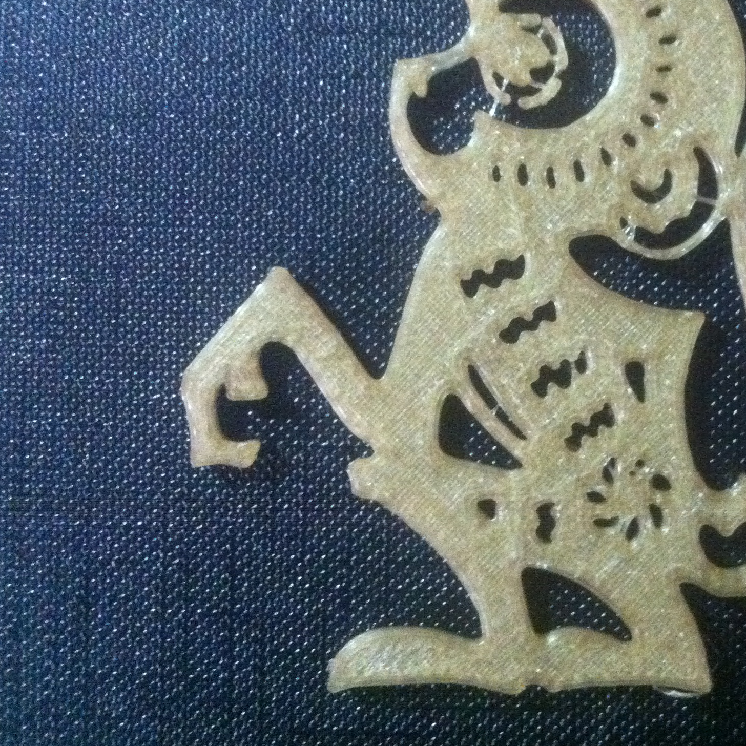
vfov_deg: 31.0
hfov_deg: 30.4
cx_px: 579
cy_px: 289
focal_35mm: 55
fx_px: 1341
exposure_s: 1/15
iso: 1000
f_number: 2.8
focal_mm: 3.85
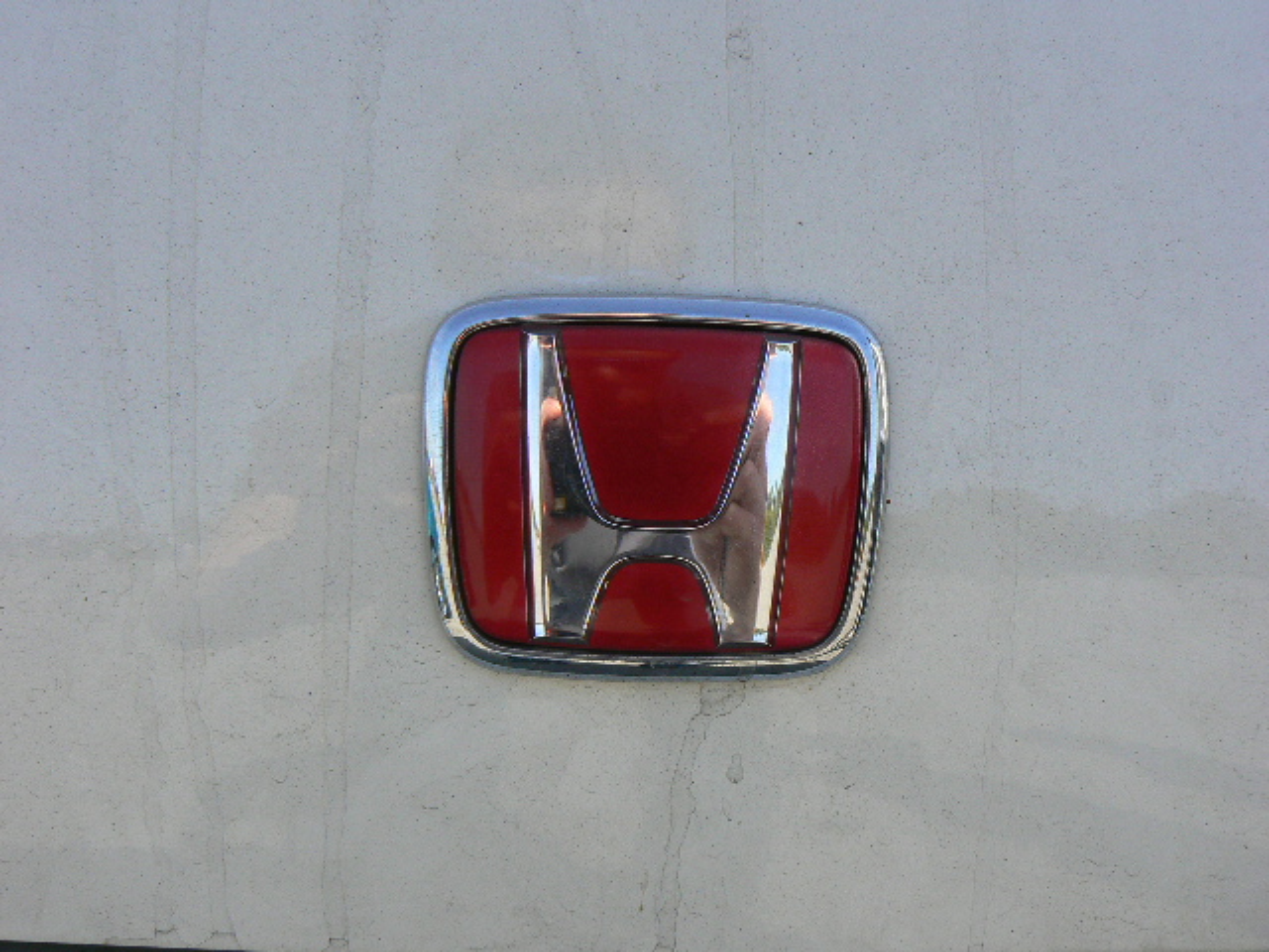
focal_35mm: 36
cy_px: 476
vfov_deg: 39.7
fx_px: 1320
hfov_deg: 51.4
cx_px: 634
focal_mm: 6
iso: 80
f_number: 5.6
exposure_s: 1/250
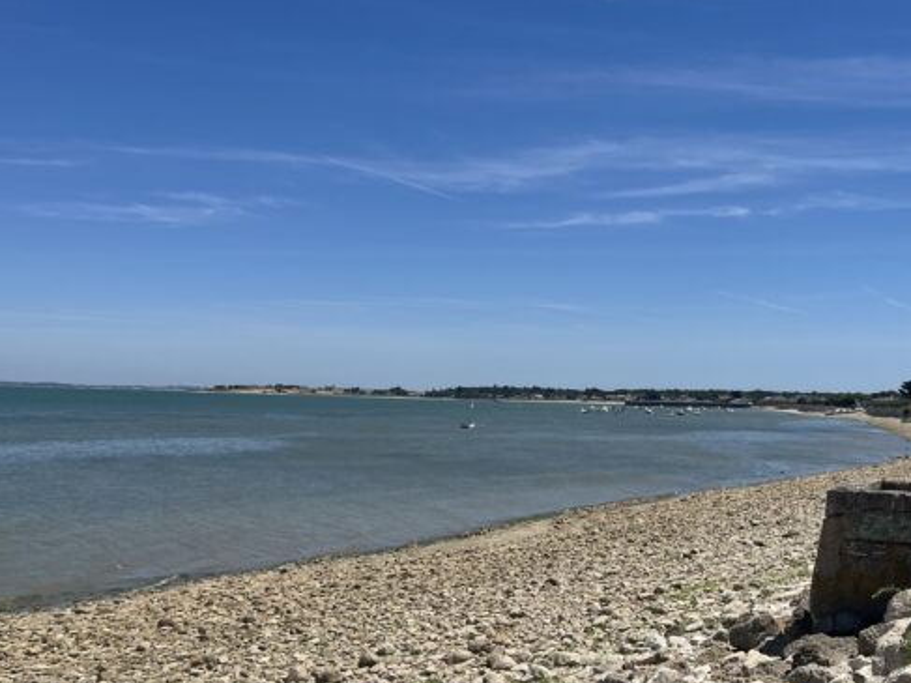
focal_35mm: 41
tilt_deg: -6.5
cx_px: 509
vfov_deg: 34.7
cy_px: 472
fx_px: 1079
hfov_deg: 45.7
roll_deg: -1.9
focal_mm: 5.1
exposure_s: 1/7353
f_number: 1.6
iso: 50
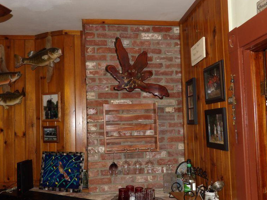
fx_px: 270
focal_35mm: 35
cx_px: 133
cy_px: 101
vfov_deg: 40.7
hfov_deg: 52.6
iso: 200
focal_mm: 5.9
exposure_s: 1/33
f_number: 3.6
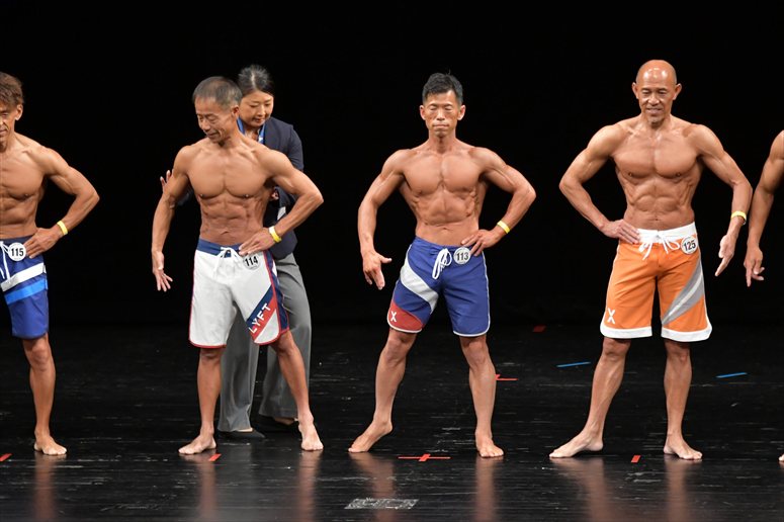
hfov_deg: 8.1
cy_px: 261
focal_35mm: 255
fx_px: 5551
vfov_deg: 5.4
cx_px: 392
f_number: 5.6
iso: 3200
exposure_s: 1/400
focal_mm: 170
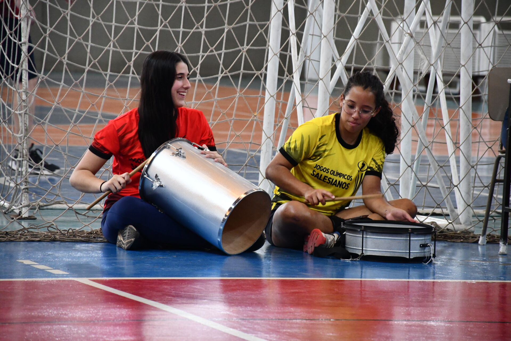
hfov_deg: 9.8
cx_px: 256
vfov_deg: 6.5
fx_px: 2981
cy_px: 170
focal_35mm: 210
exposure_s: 1/125
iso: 3200
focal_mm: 140
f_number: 5.6
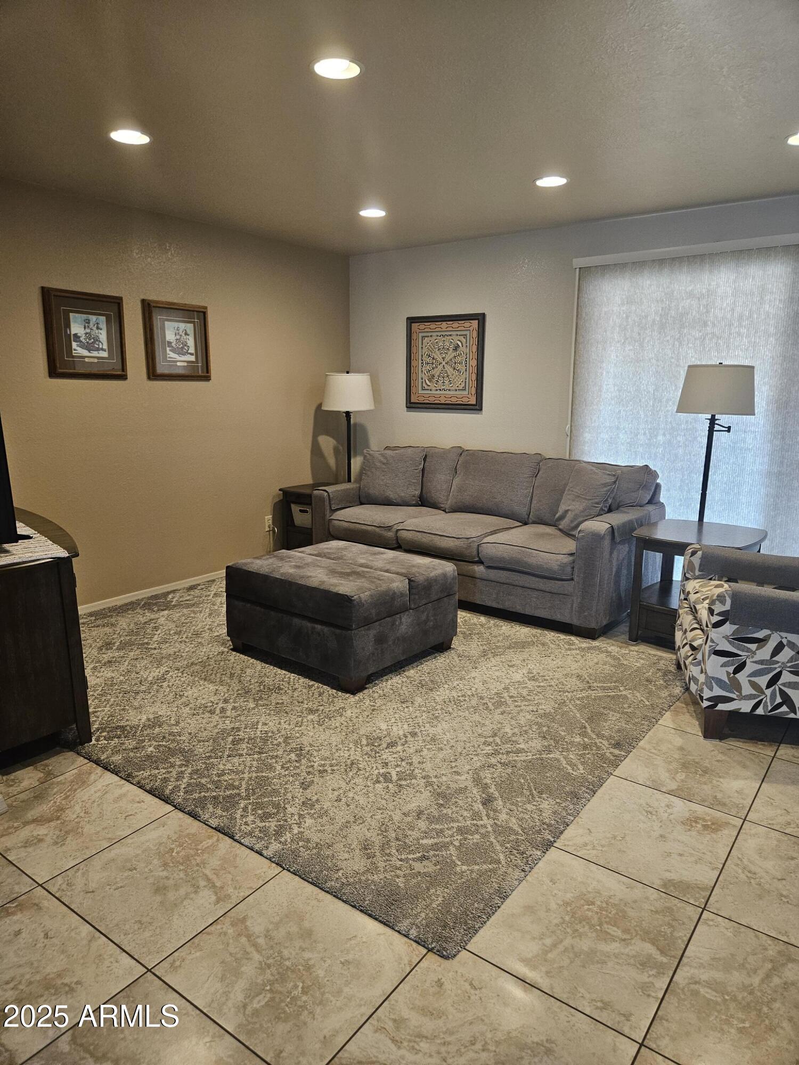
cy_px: 532
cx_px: 400
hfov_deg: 58.9
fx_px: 708
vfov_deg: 73.9
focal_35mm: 23
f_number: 1.8
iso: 400
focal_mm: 5.4
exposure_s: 1/120
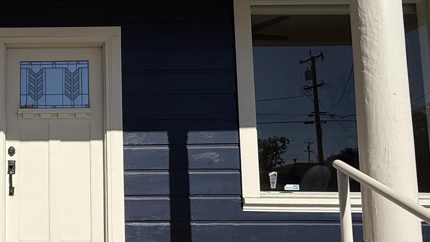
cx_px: 30
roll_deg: +0.1
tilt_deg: +4.8
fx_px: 410
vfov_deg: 32.7
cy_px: 147
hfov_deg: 48.5
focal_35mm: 36
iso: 50
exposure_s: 1/4425
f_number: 2.2
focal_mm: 2.22
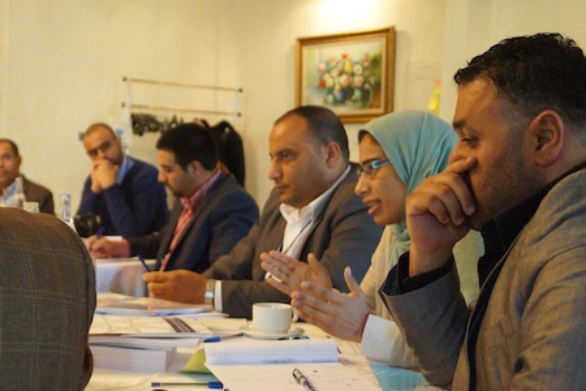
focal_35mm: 36
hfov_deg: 53.1
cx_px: 293
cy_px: 196
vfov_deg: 36.9
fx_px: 586
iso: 3200
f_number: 4
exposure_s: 1/125
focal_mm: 24
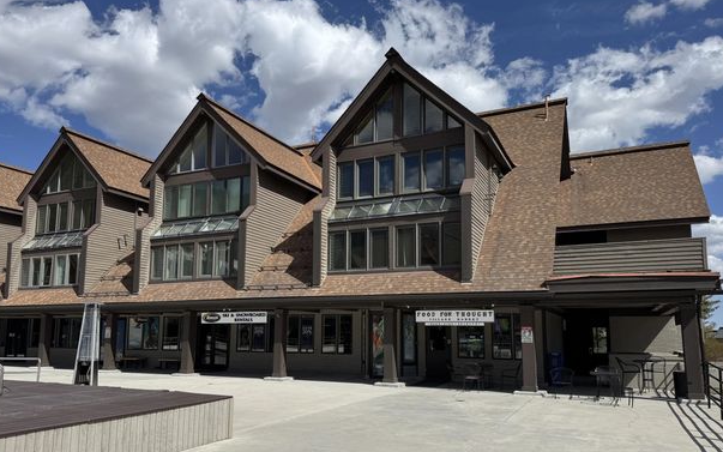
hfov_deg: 68.4
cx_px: 350
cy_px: 261
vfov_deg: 45.9
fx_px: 532
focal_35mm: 27
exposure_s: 1/7092
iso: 80
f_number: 1.78
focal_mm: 6.76
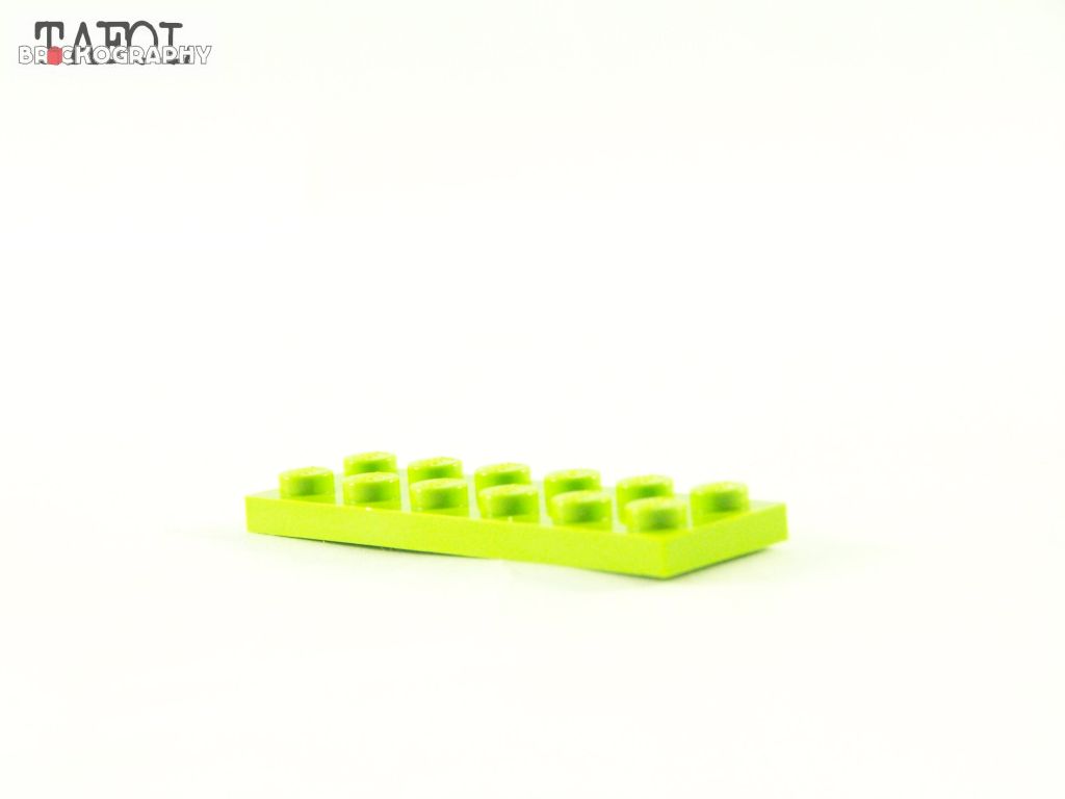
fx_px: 3600
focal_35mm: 117
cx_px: 532
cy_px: 400
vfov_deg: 12.7
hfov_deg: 16.8
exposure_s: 1/60
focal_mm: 19.4
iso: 400
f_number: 3.6
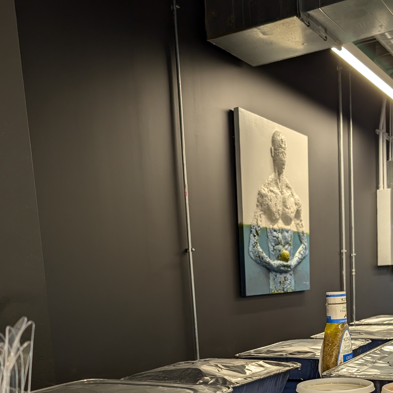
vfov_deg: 35.5
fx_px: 565
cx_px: 244
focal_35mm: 44
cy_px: 372
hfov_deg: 38.1
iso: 23
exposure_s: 1/50.1
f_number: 1.68
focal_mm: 6.9
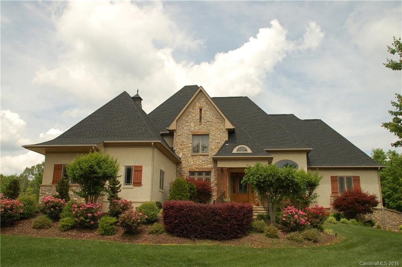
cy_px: 134
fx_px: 368
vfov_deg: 39.9
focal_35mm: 33
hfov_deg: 57.3
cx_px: 201
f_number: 7.1
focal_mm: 22
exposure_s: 1/200
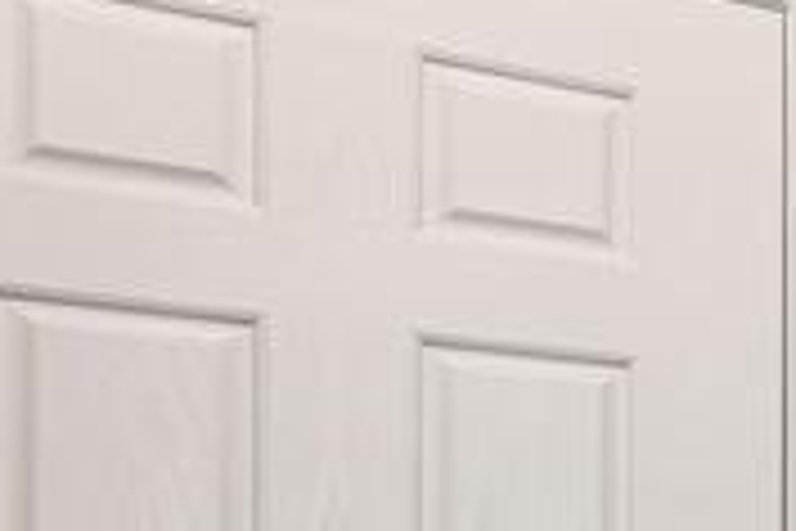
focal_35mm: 81
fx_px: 1791
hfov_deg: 15.1
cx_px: 1898
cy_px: 772
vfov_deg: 15.6
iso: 100
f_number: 9
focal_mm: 14
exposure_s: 8
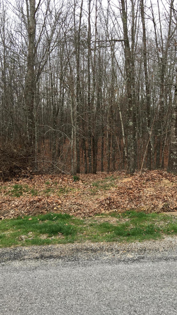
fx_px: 267
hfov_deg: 36.4
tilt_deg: -2.5
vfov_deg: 61.0
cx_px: 115
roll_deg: -2.0
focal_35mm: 32
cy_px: 156
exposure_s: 1/286
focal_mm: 4.15
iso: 25
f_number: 2.2
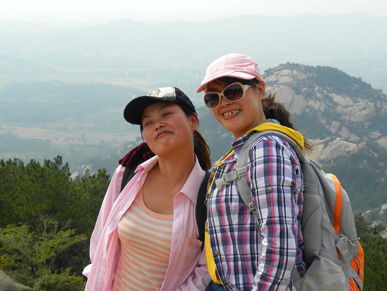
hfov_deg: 29.4
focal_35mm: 66
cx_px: 194
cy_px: 146
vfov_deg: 22.3
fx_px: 738
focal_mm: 11.8
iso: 64
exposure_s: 1/455
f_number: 3.5
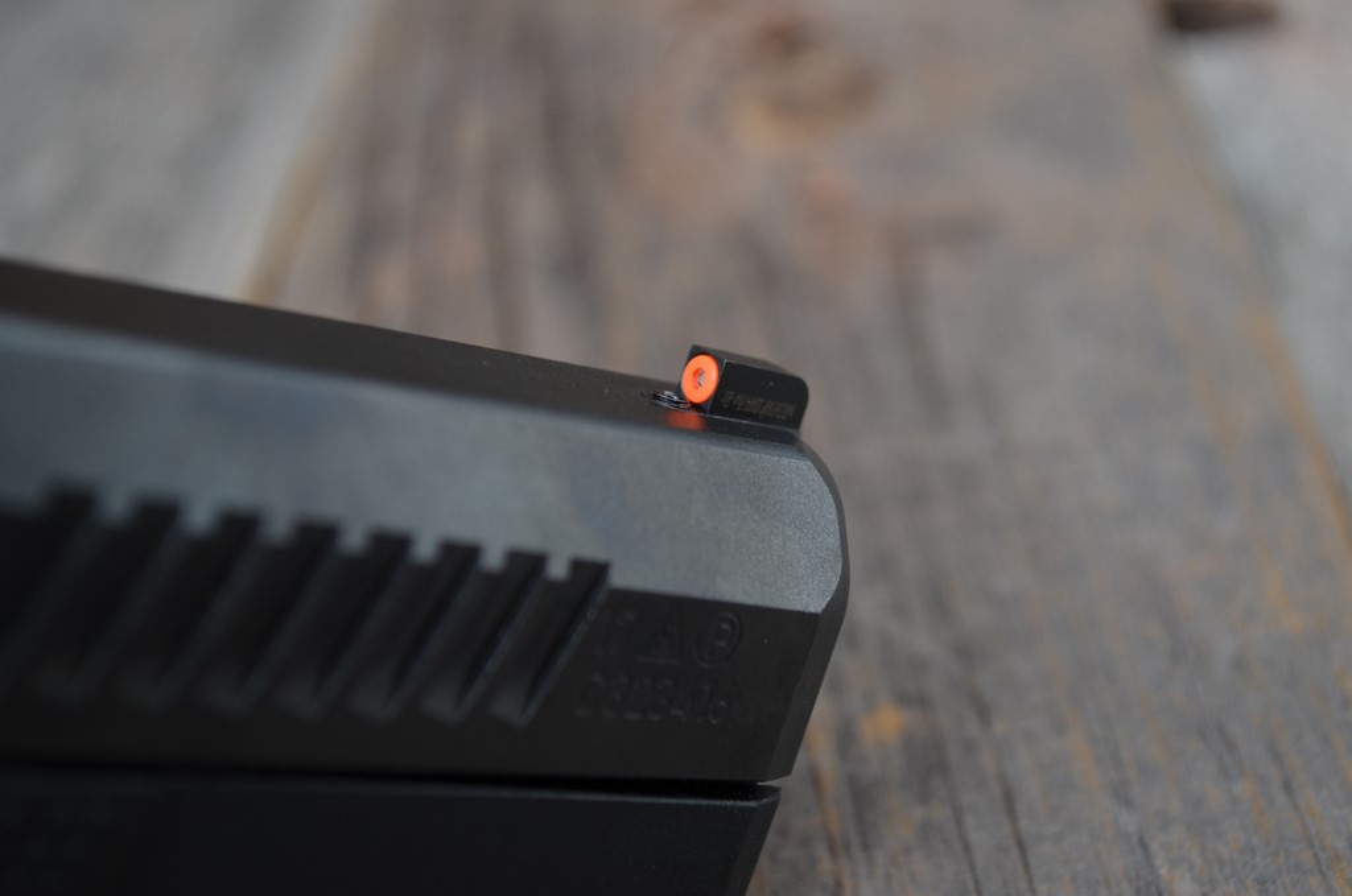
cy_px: 448
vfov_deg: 22.5
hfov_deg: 33.5
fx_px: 2249
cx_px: 676
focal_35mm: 60
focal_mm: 40
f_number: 5.6
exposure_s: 1/100
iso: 200
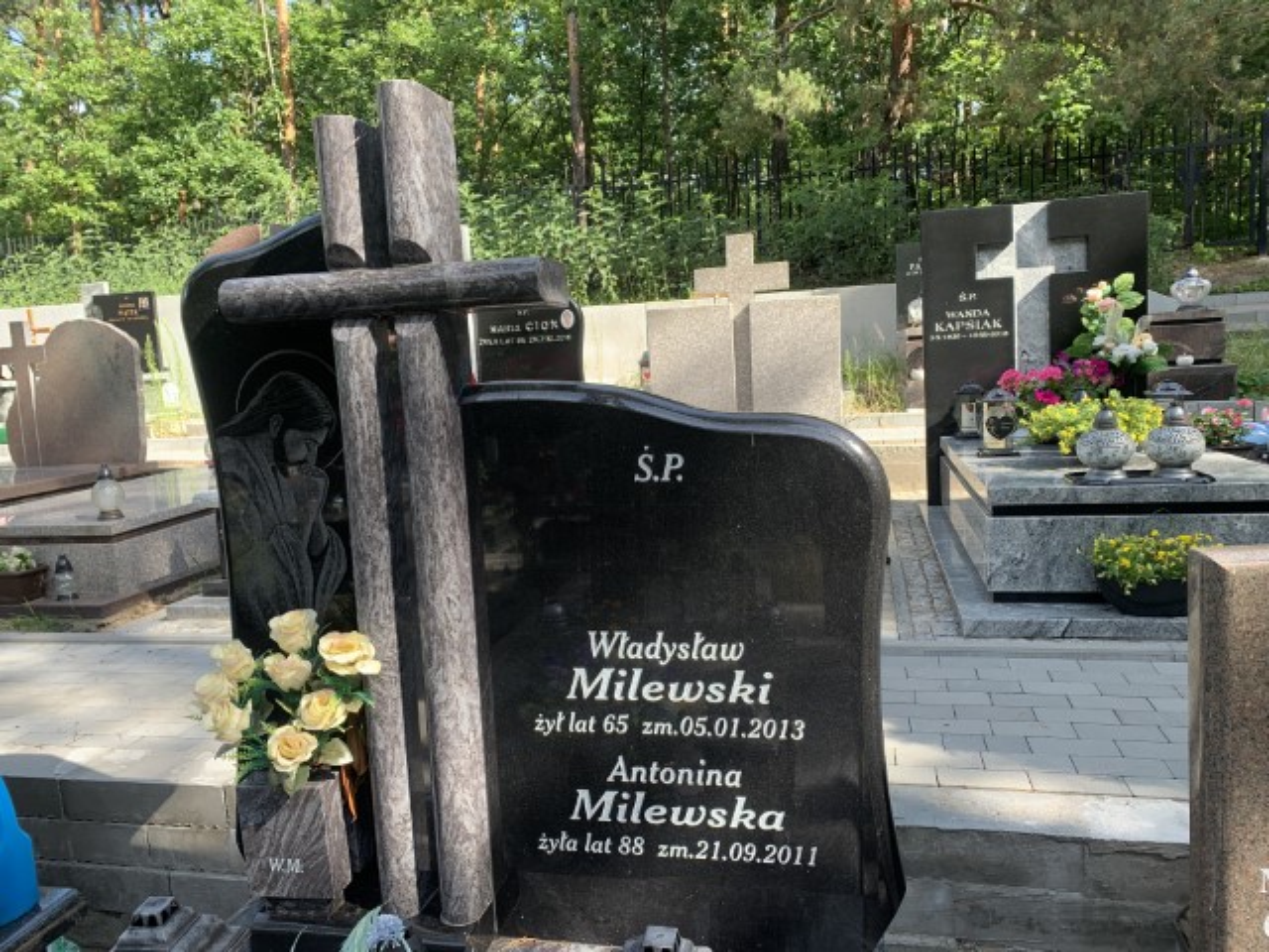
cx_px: 634
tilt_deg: -6.2
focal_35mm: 26
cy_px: 476
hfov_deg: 67.3
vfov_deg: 53.1
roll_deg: +2.2
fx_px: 953
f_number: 1.8
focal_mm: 4.25
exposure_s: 1/282
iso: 25
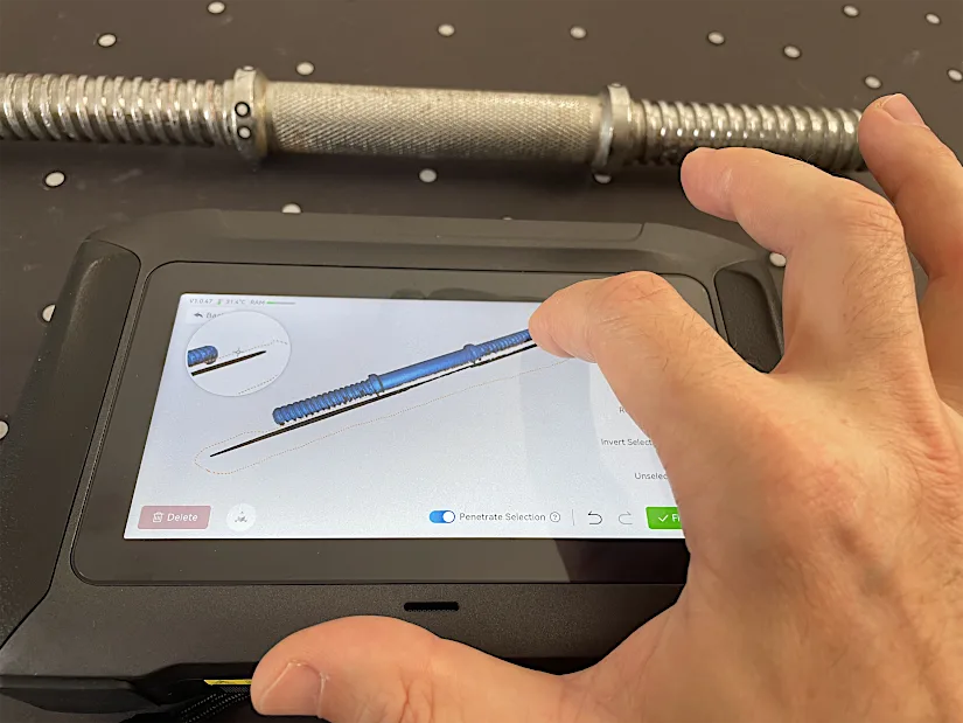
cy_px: 362
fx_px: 723
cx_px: 482
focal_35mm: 26
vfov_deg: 53.1
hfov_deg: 67.3
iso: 64
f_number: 1.6
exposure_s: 1/50
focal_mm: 4.2
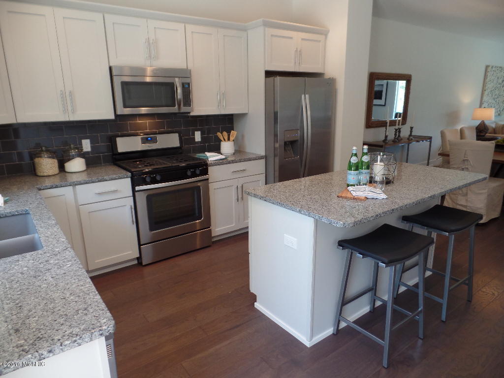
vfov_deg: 58.9
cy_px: 189
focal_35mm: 23
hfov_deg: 73.9
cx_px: 252
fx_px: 335
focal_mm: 4.1
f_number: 2.8
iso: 120
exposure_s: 1/30
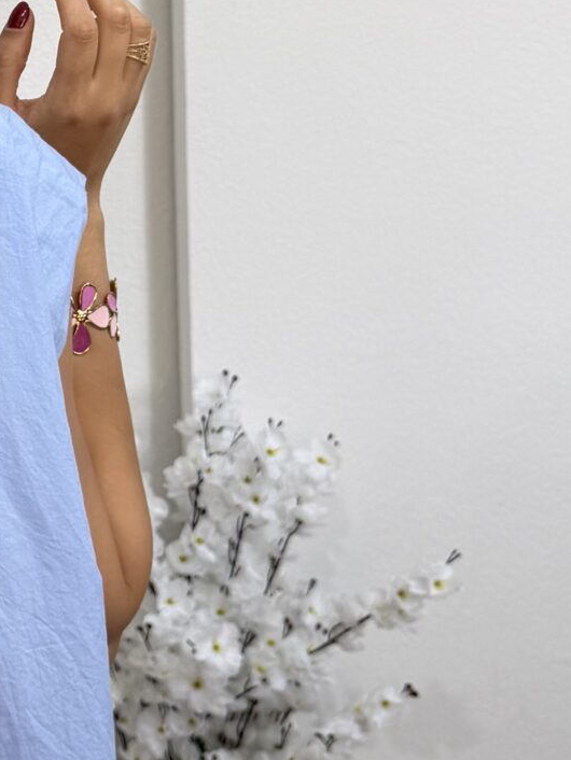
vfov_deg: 22.2
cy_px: 150
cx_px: -305
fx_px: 1912
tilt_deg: -7.0
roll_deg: +2.0
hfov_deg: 15.6
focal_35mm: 87
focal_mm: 6.76
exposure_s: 1/100
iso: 80
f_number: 1.78
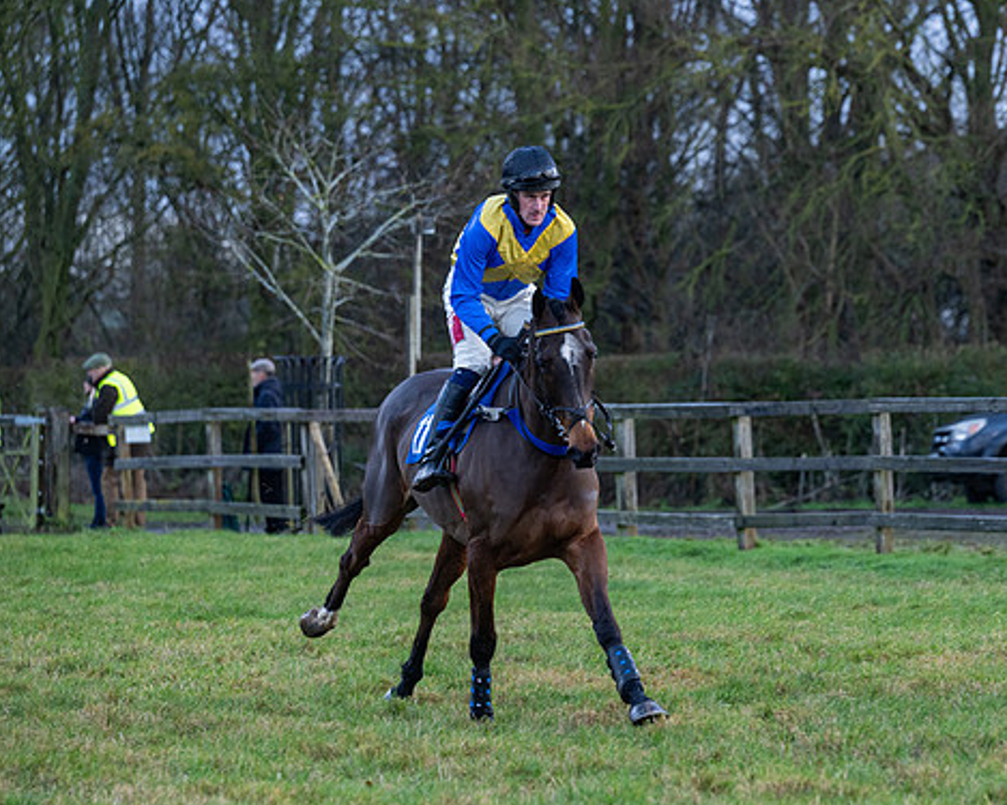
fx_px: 6645
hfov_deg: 8.7
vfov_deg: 6.9
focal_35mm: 223
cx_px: 610
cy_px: 406
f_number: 4
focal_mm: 165
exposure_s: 1/500
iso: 800
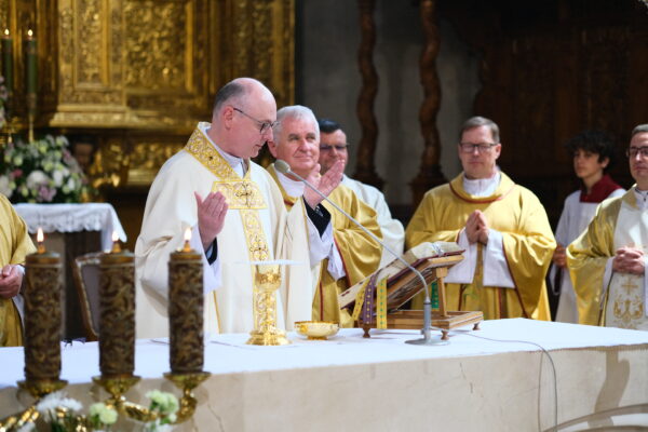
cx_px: 324
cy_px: 216
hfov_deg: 24.2
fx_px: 1512
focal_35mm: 84
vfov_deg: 16.3
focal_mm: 56
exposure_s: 1/170
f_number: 1.6
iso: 320
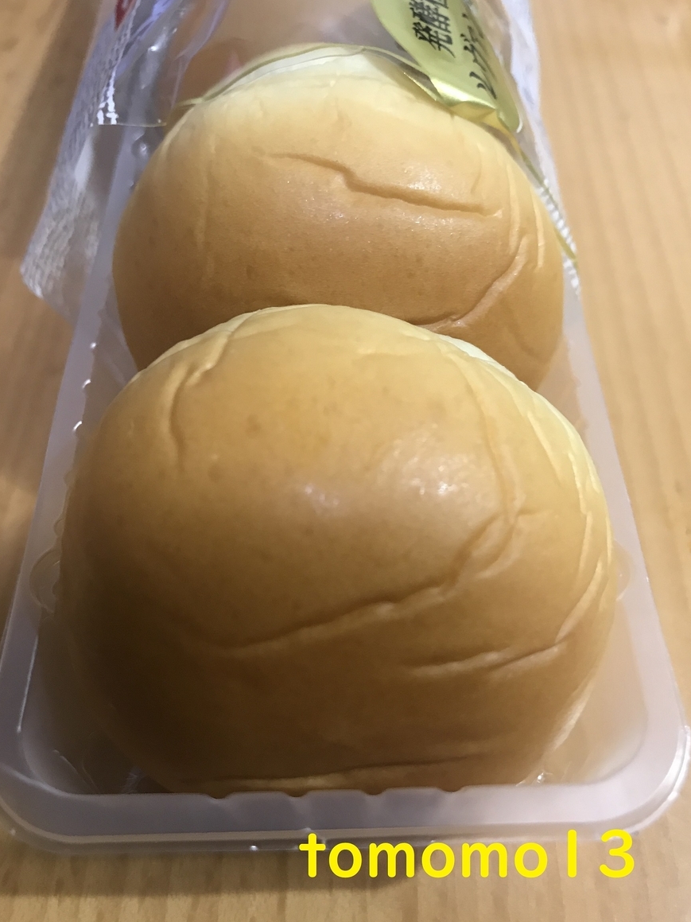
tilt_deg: -54.0
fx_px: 772
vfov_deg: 61.7
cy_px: 462
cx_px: 349
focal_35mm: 29
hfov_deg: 48.2
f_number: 1.8
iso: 50
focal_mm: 3.99
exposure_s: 1/15
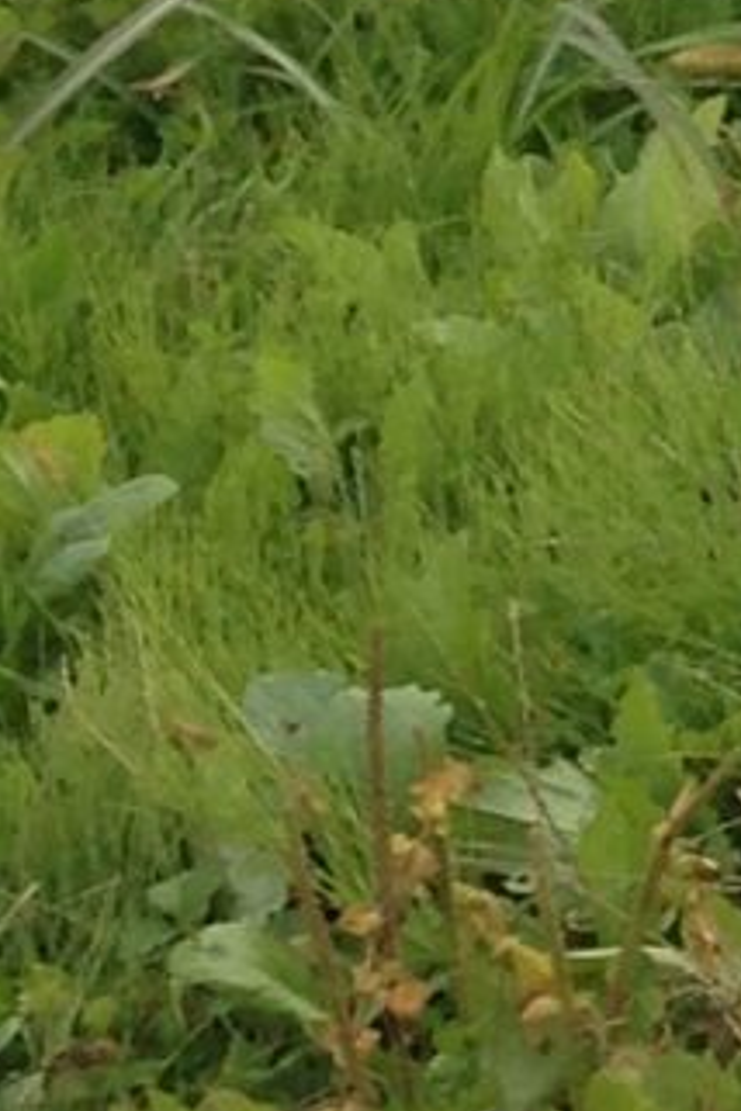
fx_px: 8459
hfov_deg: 4.6
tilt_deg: -10.7
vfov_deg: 7.1
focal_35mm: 274
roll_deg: +1.2
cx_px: 2988
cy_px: -1381
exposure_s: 1/583
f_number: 2.4
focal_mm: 4.12
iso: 50
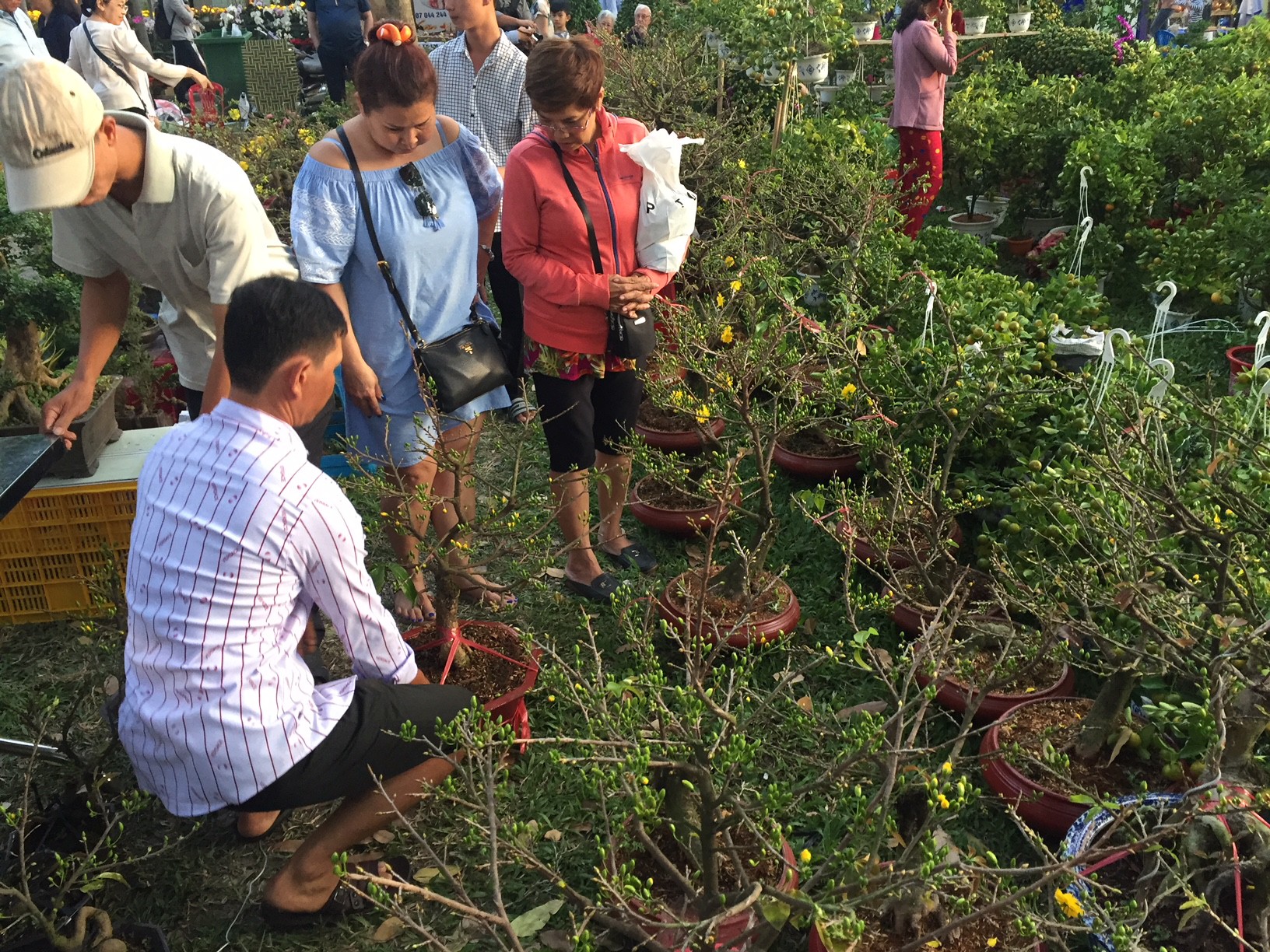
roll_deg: +1.7
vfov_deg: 48.2
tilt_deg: -24.4
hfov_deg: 61.7
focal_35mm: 29
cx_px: 635
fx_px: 1064
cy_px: 476
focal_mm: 4.15
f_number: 2.2
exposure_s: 1/33
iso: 64
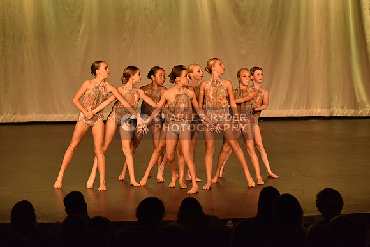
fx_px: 1439
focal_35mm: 140
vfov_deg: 9.8
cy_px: 124
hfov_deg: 14.7
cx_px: 185
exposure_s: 1/320
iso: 2000
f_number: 4
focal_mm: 140
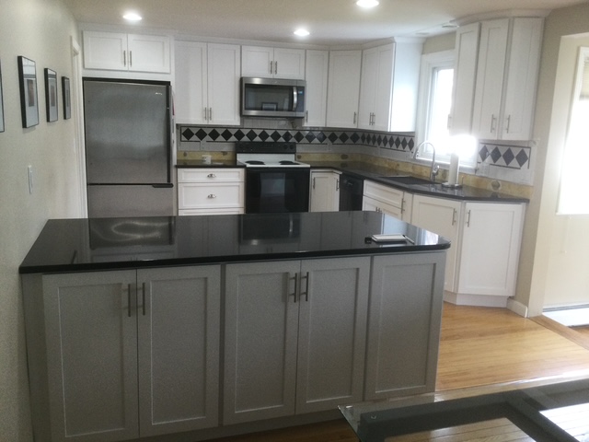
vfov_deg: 45.4
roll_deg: -2.4
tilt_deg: -11.4
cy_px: 221
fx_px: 527
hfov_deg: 58.4
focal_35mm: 31
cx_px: 294
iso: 40
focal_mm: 3.3
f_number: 2.4
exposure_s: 1/30
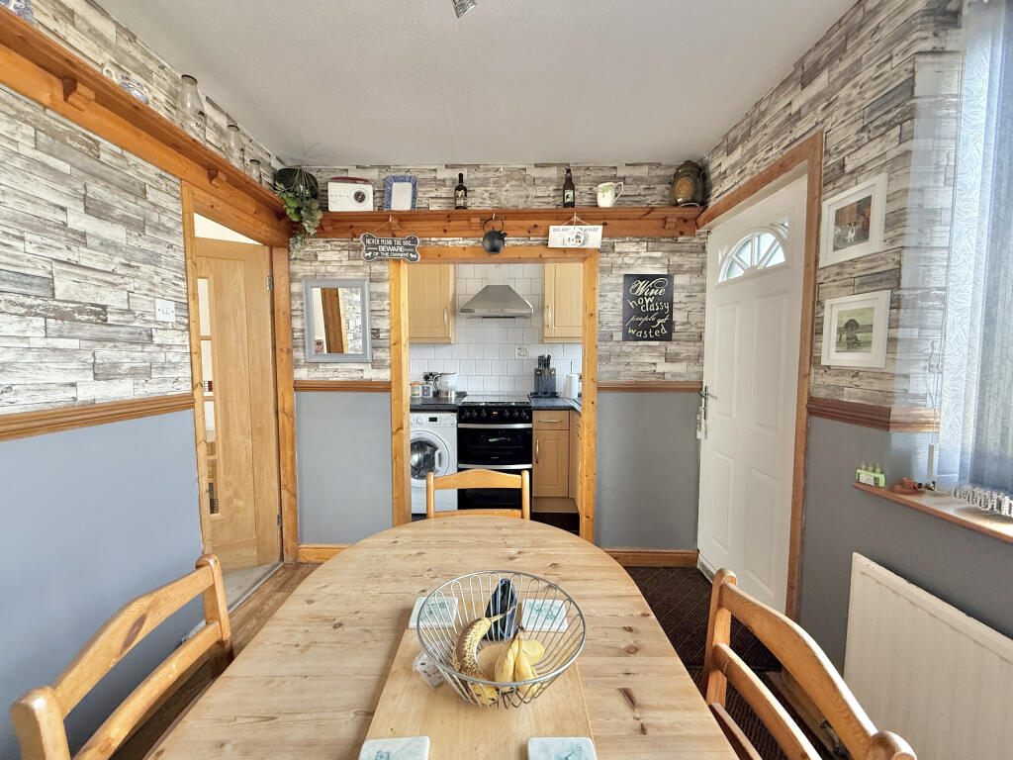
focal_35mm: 14
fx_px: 410
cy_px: 380
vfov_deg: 85.7
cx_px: 506
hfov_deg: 102.1
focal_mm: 2.22
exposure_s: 1/99
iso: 250
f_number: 2.2
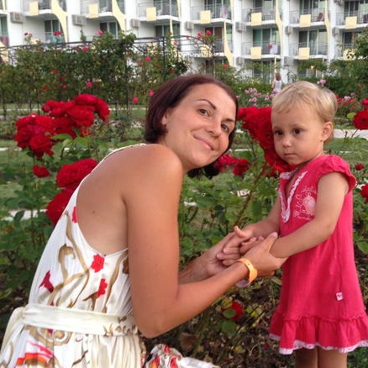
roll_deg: -0.7
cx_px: 231
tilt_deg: -11.2
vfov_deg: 41.9
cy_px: 184
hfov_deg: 41.5
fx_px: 481
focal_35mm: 40
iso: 80
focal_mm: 4.12
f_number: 2.4
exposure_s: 1/20
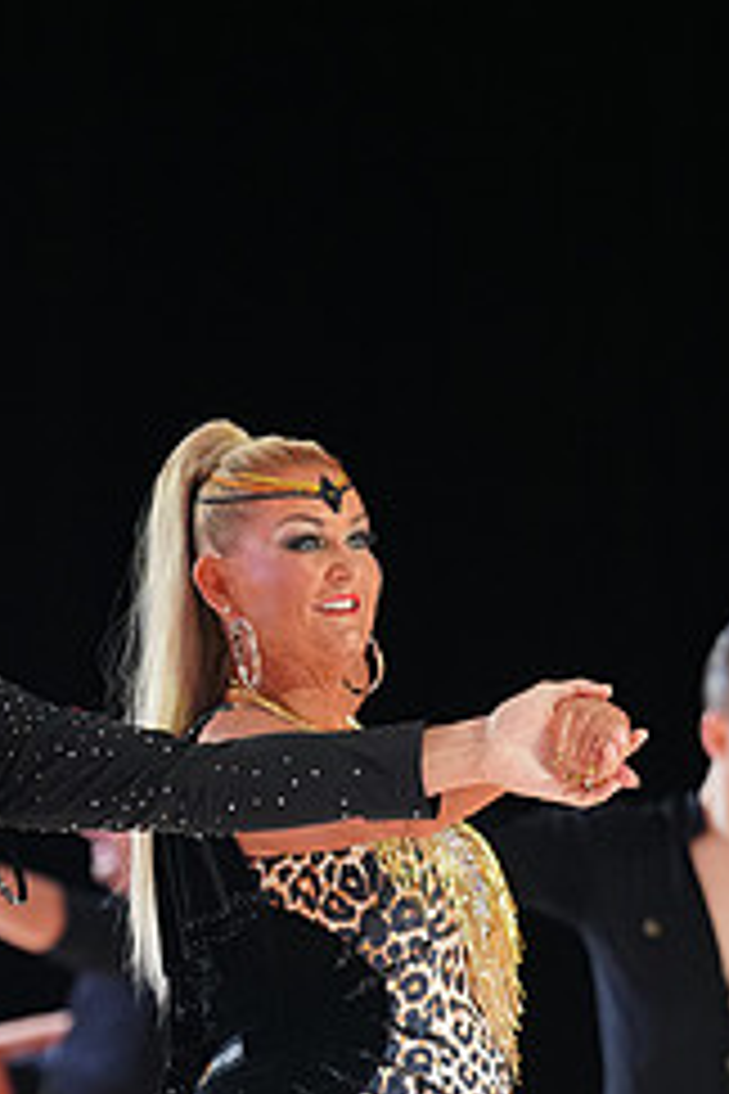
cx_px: 7
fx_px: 11390
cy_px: 1288
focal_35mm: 375
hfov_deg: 3.7
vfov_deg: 5.5
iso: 2000
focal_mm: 157
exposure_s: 1/400
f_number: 2.8
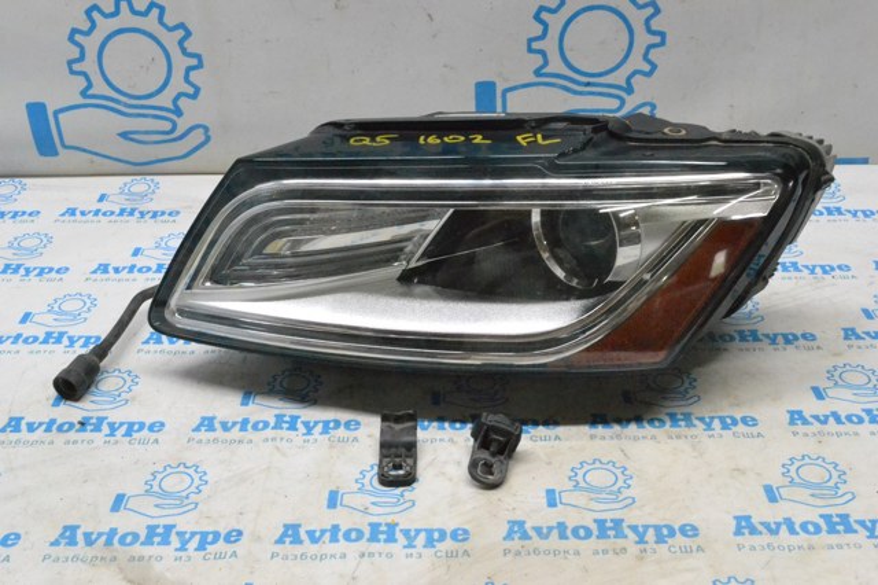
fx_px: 1097
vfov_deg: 29.8
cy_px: 292
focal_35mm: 45
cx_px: 439
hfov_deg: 43.6
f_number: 13
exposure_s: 1/100
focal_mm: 30
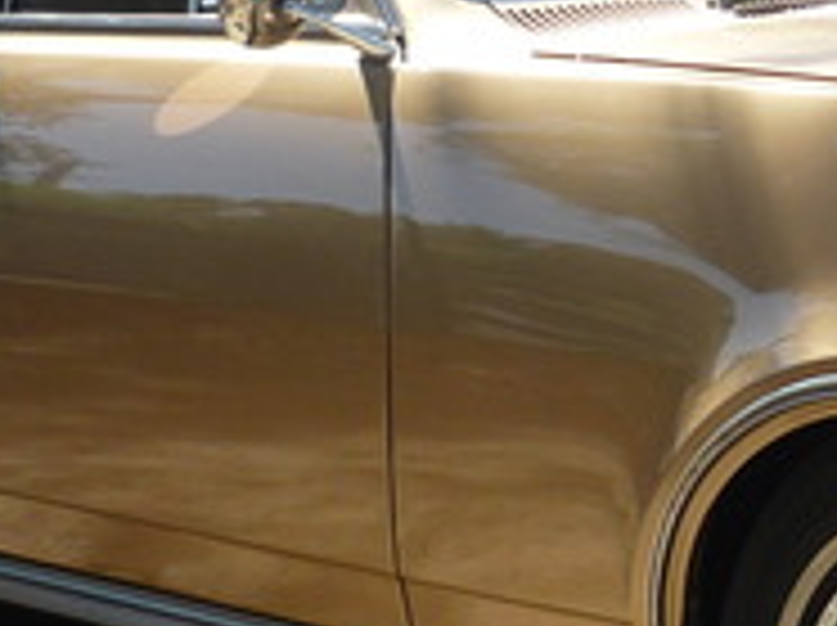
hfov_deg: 13.7
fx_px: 3429
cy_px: 243
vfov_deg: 10.4
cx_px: 900
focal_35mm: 142
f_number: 2.8
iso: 100
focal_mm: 5.5
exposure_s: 1/500
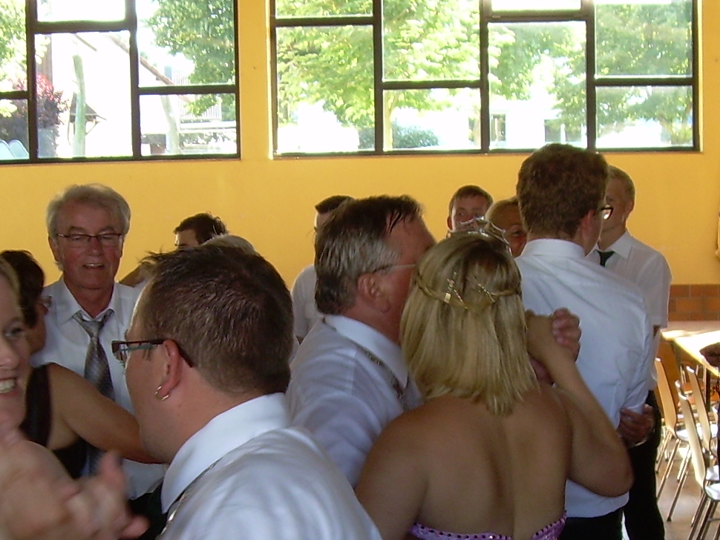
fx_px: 1852
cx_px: 390
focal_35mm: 89
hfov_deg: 22.0
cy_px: 415
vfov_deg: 16.5
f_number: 2.8
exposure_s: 1/38.9
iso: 50
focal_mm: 6.3
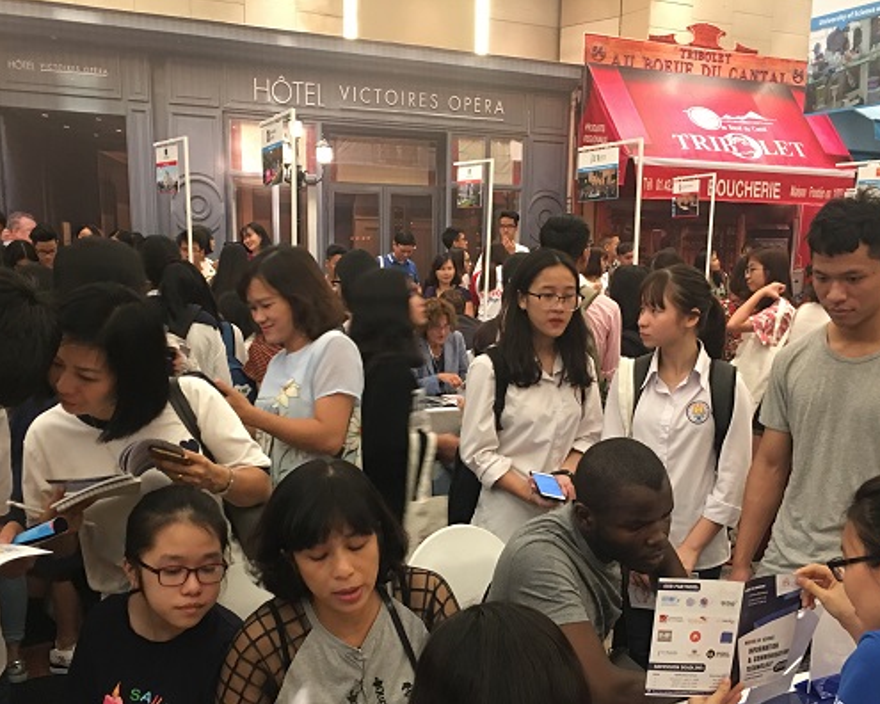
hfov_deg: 45.8
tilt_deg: -10.5
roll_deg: -1.3
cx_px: 473
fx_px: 1042
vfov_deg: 37.0
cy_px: 461
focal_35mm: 40
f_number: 2.2
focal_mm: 4.15
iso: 100
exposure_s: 1/10
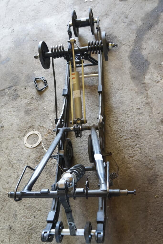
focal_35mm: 32
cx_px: 82
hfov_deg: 41.7
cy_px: 122
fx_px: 214
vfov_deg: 59.5
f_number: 4
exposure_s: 1/60
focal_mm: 21
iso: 1000
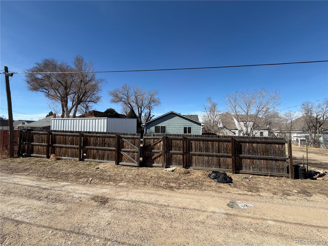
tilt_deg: +5.8
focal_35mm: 14
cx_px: 164
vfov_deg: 85.7
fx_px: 133
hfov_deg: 102.1
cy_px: 123
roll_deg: +0.2
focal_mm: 2.22
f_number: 2.2
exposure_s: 1/770
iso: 25
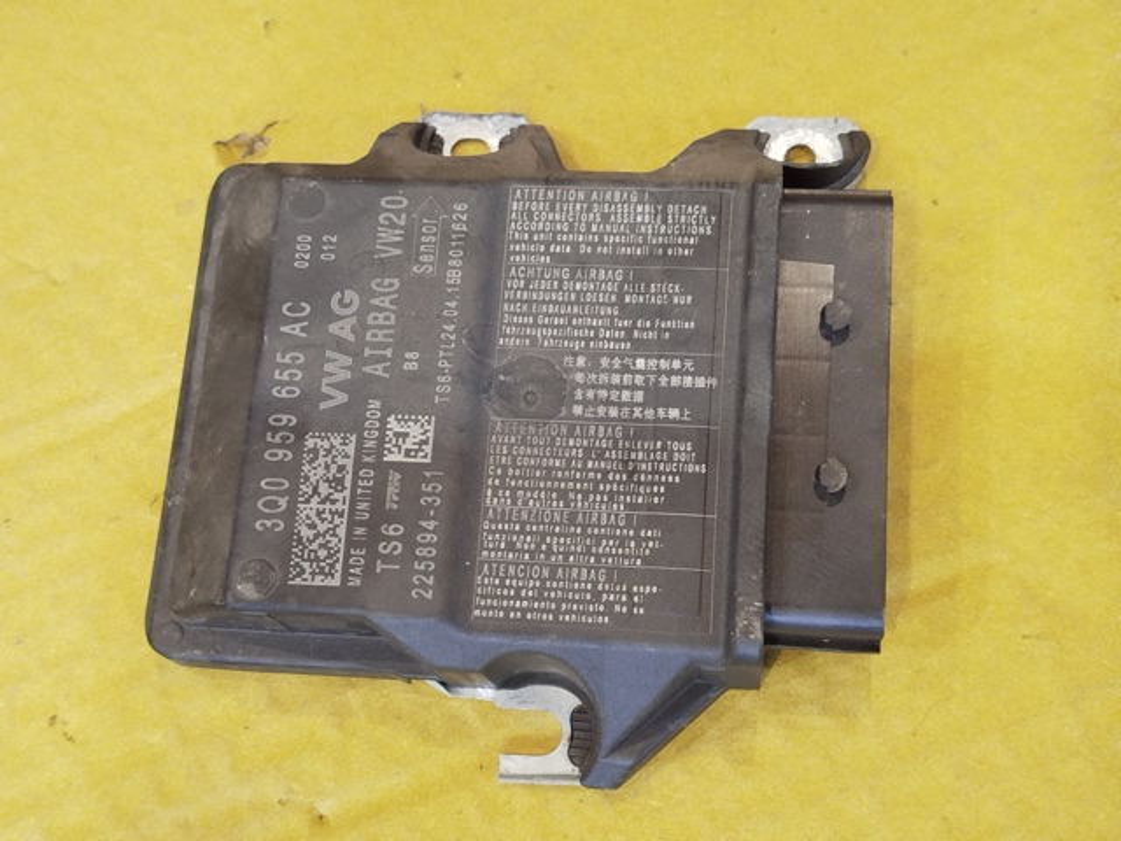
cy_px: 420
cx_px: 560
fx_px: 1554
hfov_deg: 39.7
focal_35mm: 48
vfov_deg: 30.3
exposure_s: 1/33
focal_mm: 5.31
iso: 500
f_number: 1.7
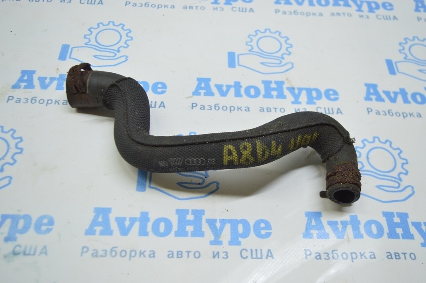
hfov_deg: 53.2
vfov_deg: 36.8
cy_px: 142
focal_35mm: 36
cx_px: 213
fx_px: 426
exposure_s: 1/60
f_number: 4
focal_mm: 24
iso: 400
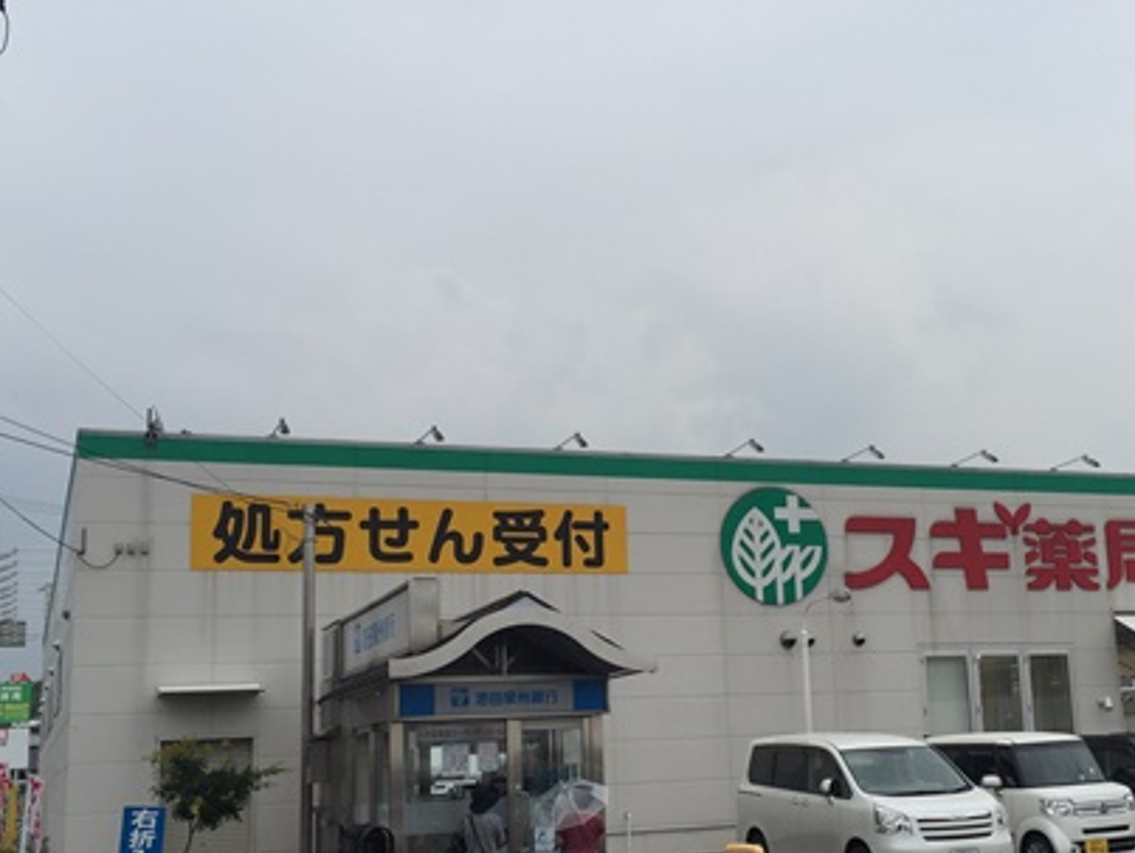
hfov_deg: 40.9
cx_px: 721
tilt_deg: +10.9
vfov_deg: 31.5
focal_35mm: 46
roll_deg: +2.1
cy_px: 507
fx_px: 1510
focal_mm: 4.15
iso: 32
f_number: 2.2
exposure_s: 1/1163
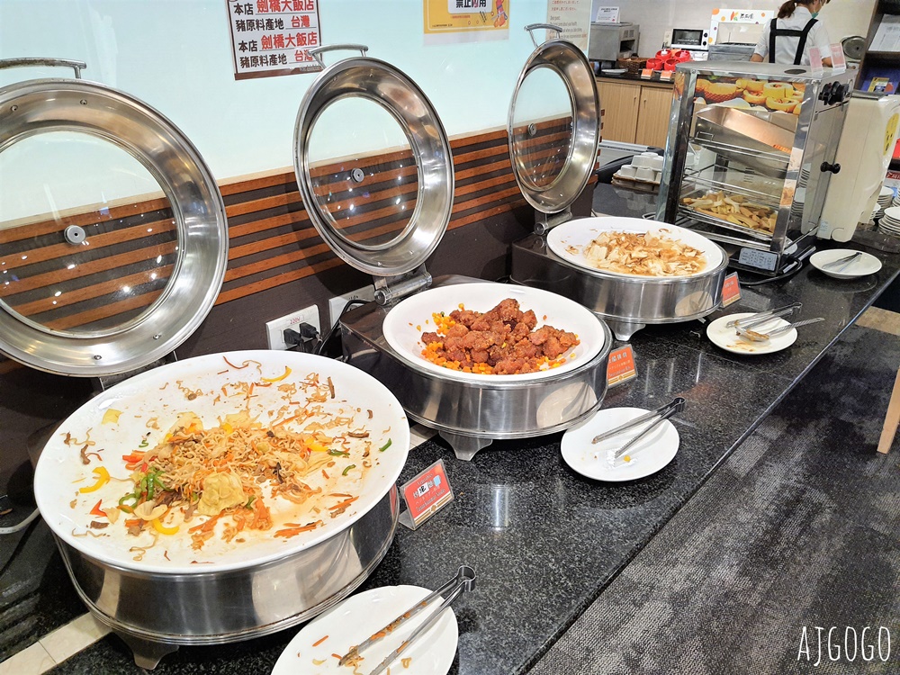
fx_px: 676
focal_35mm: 26
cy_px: 338
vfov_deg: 53.1
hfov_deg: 67.3
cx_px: 450
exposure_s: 1/120
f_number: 1.7
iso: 200
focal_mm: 4.32
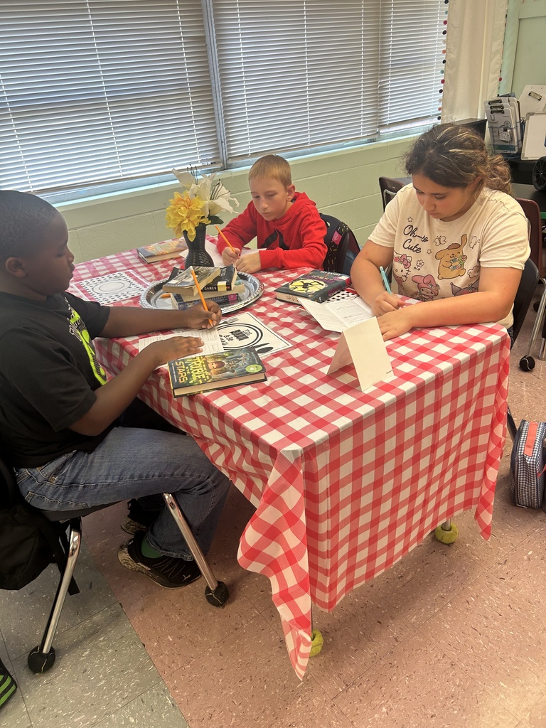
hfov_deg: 53.1
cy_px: 364
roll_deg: +4.2
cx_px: 273
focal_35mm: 26
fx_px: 547
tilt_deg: -25.6
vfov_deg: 67.3
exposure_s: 1/120
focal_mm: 5.7
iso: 64
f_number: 1.5
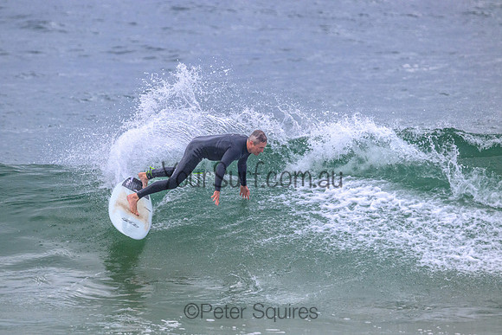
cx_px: 251
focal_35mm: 550
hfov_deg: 3.7
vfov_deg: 2.5
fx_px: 7671
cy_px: 168
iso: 2800
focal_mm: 550
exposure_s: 1/1600
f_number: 11
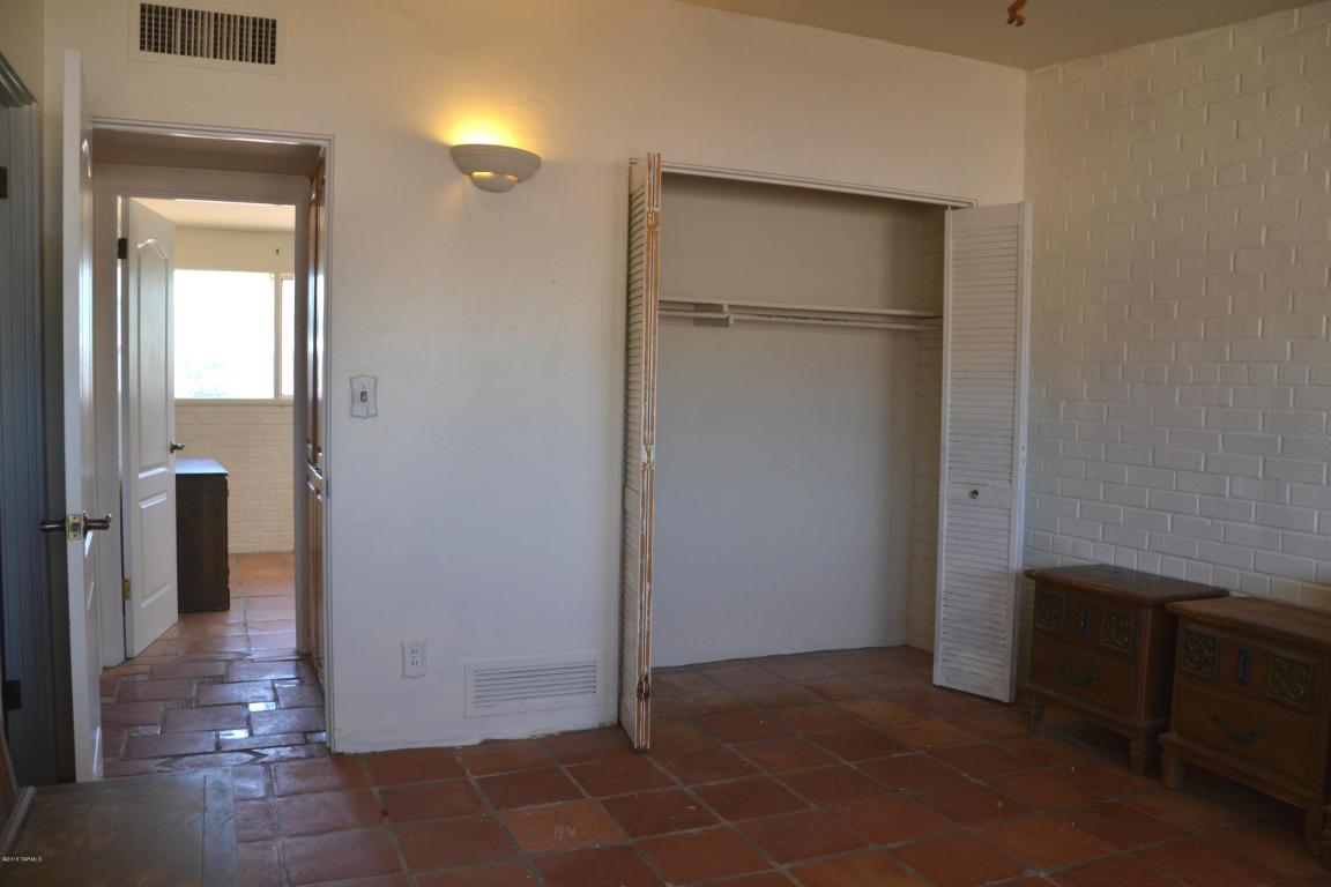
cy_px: 444
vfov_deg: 47.9
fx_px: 998
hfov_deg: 67.4
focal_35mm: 27
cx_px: 666
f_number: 5.6
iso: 400
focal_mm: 18
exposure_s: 1/125
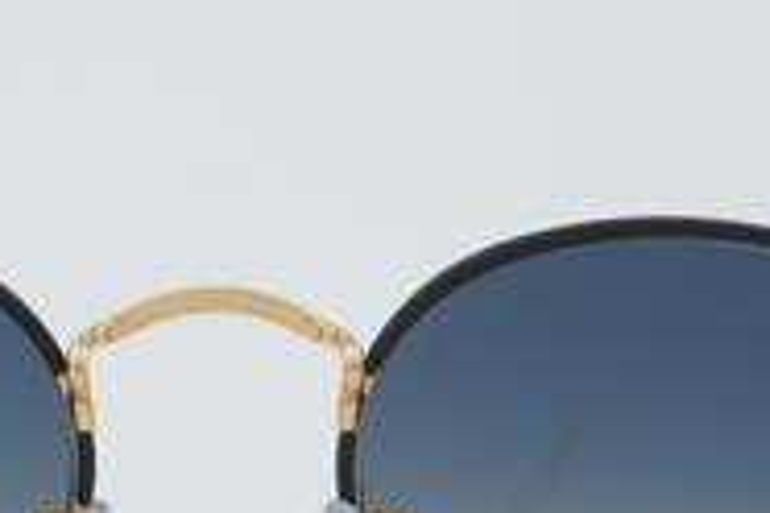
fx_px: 3787
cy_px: 480
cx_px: 219
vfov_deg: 7.7
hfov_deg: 11.6
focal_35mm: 177
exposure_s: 1/4
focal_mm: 55
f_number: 32
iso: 100
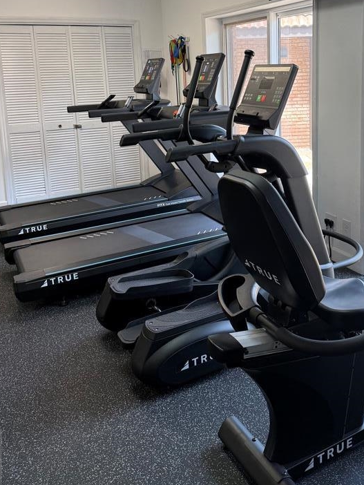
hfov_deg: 40.4
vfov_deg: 51.2
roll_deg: +1.4
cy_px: 146
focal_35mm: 35
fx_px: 490
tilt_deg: -9.0
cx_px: 233
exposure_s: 1/131
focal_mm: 6.76
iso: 80
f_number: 1.78
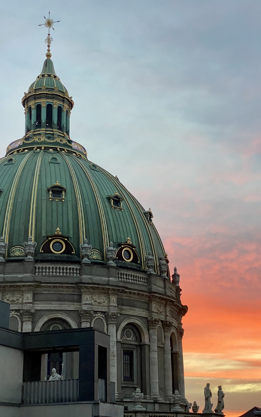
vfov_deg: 34.0
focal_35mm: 60
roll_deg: -0.2
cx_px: 137
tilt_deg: +19.1
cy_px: 221
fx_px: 683
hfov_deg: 21.6
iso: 320
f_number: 2
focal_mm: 6
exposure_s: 1/60
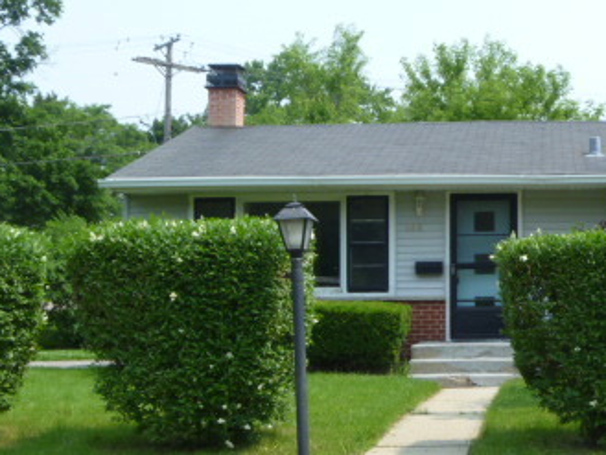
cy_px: 337
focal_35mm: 68
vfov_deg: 21.5
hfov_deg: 27.9
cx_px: 501
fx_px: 1191
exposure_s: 1/250
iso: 80
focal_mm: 6.3
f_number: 4.5
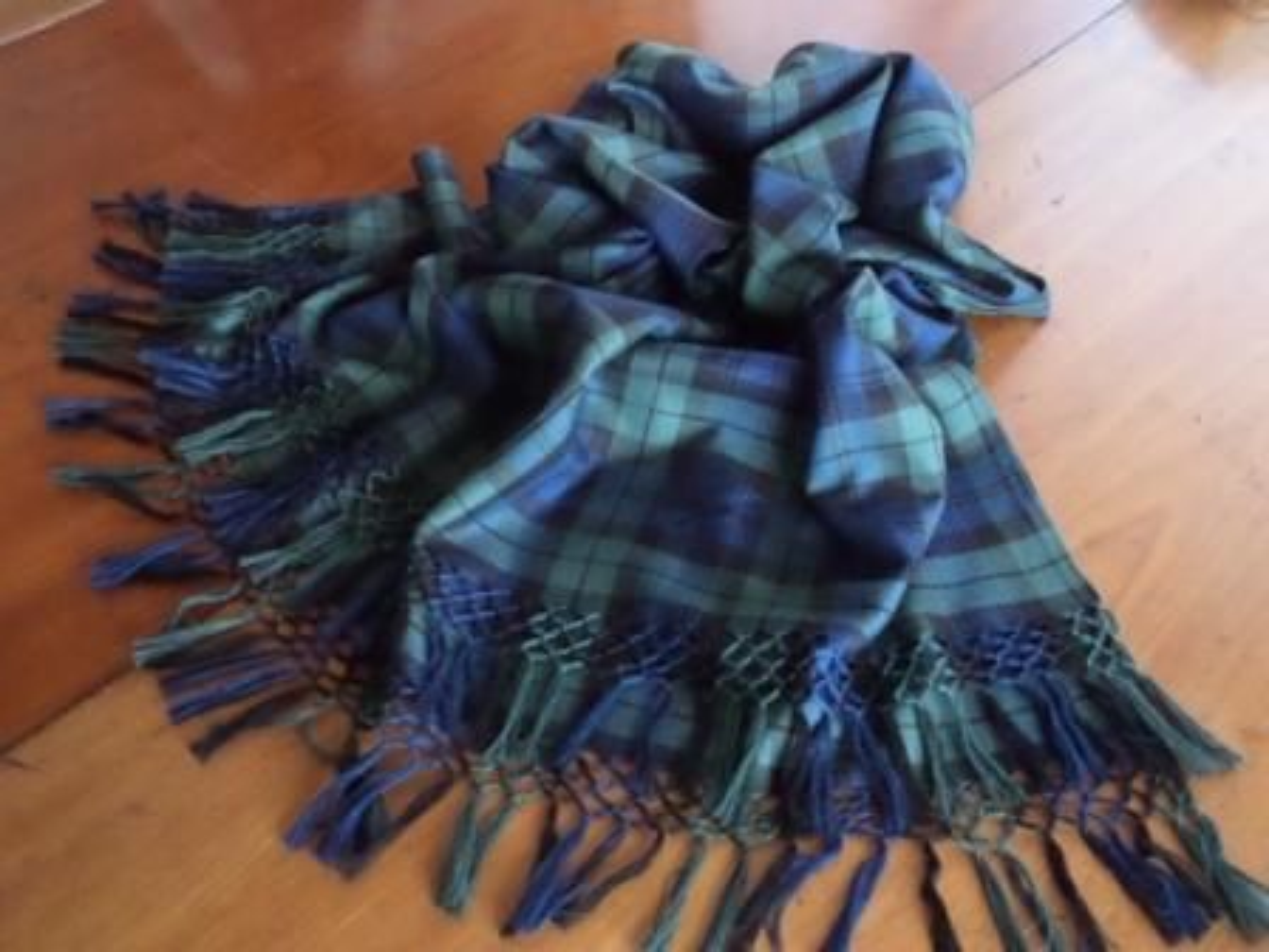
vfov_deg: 35.1
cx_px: 634
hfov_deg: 45.8
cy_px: 476
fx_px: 1503
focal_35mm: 41
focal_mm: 6.8
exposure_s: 1/15
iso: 800
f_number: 3.6
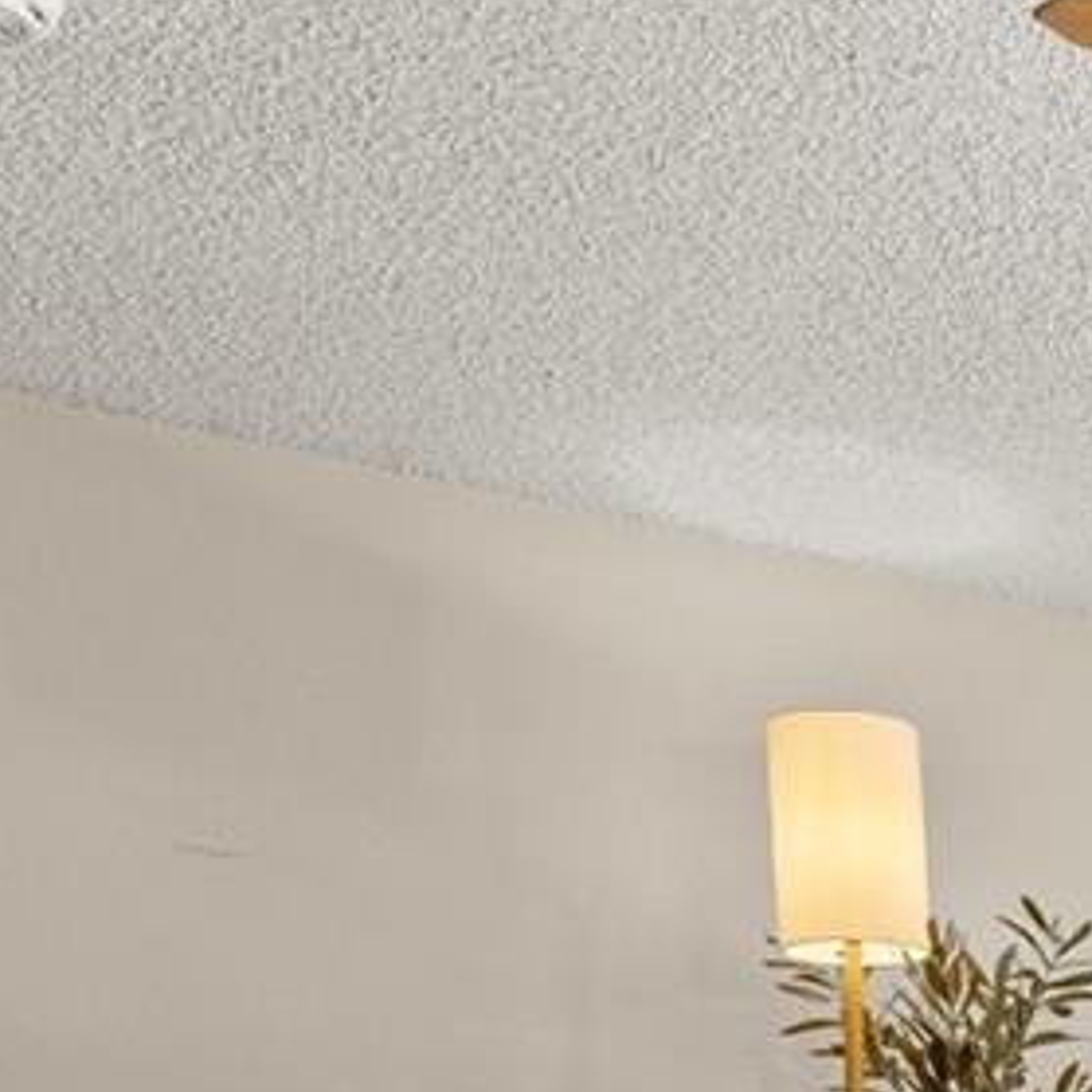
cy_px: 1566
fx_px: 2949
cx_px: 2301
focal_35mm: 83
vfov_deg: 18.8
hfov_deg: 15.7
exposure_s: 1/25
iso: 400
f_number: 8
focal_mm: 11.3
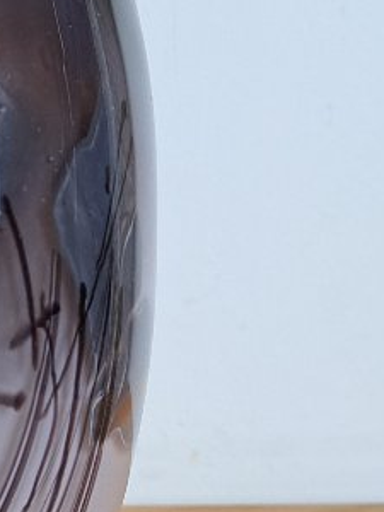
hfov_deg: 14.1
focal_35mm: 96
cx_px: -253
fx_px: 1420
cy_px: 177
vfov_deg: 20.4
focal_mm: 5.23
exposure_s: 1/50
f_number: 1.8
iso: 100
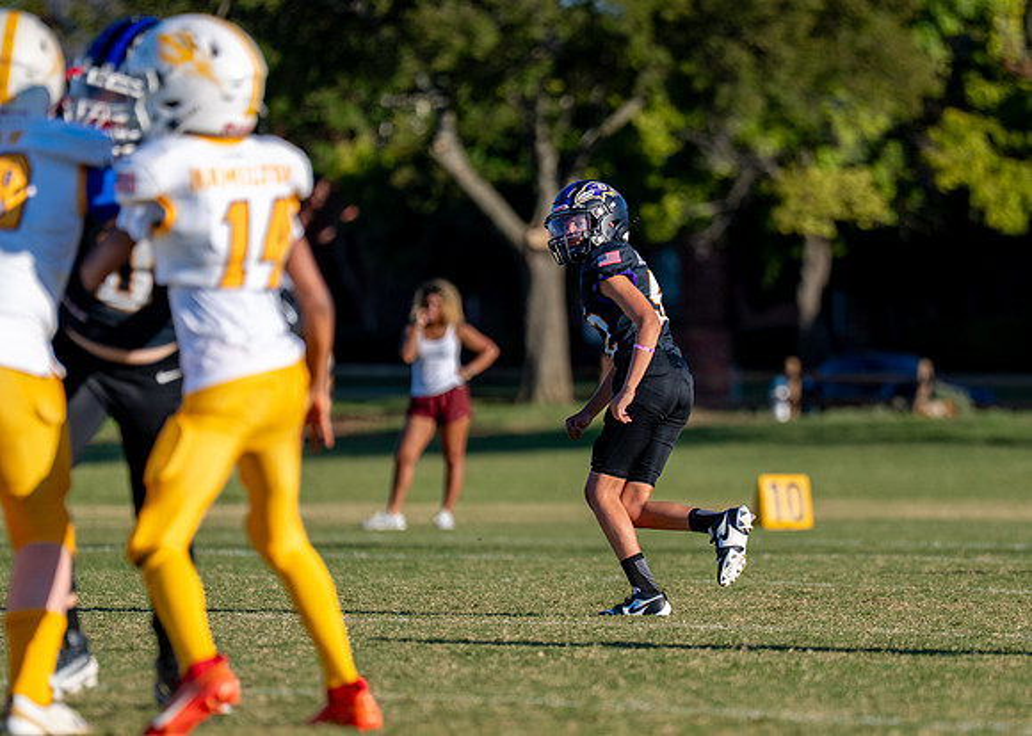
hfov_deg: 6.4
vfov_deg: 4.5
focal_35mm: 317
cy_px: 469
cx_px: 605
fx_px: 9280
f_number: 2.8
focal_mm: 191
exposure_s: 1/3200
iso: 160
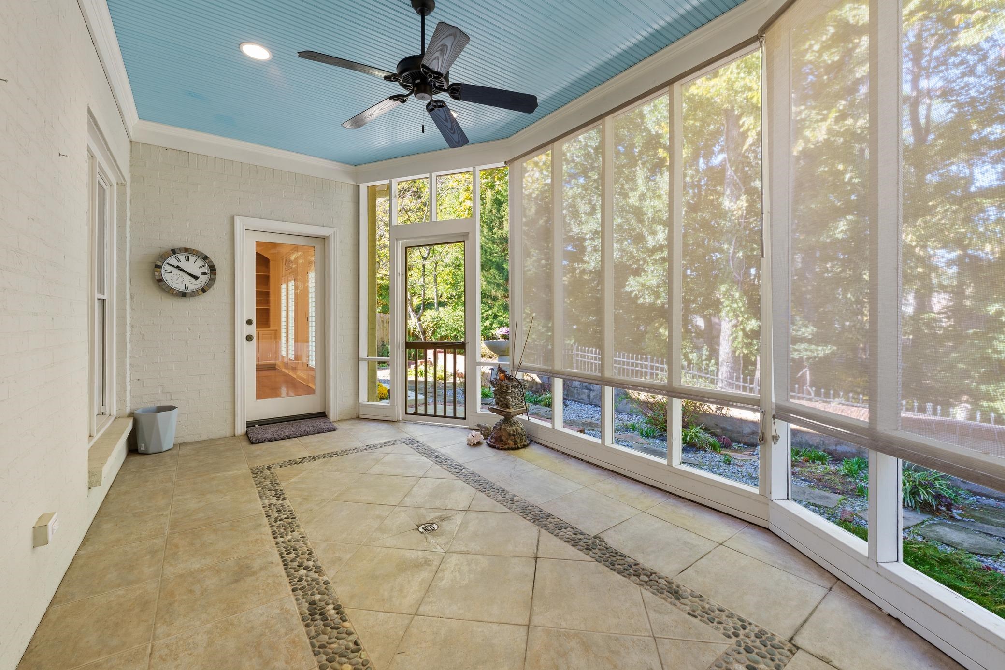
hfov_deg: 104.3
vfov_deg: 81.2
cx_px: 502
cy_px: 335
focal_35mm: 14
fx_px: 391
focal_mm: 14
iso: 500
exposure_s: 1/10
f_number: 6.3
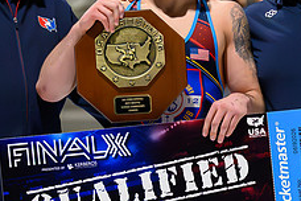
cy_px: 137
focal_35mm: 337
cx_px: 182
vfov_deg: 4.1
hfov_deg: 6.1
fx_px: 2817
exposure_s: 1/800
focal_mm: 85
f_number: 2.8
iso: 8000
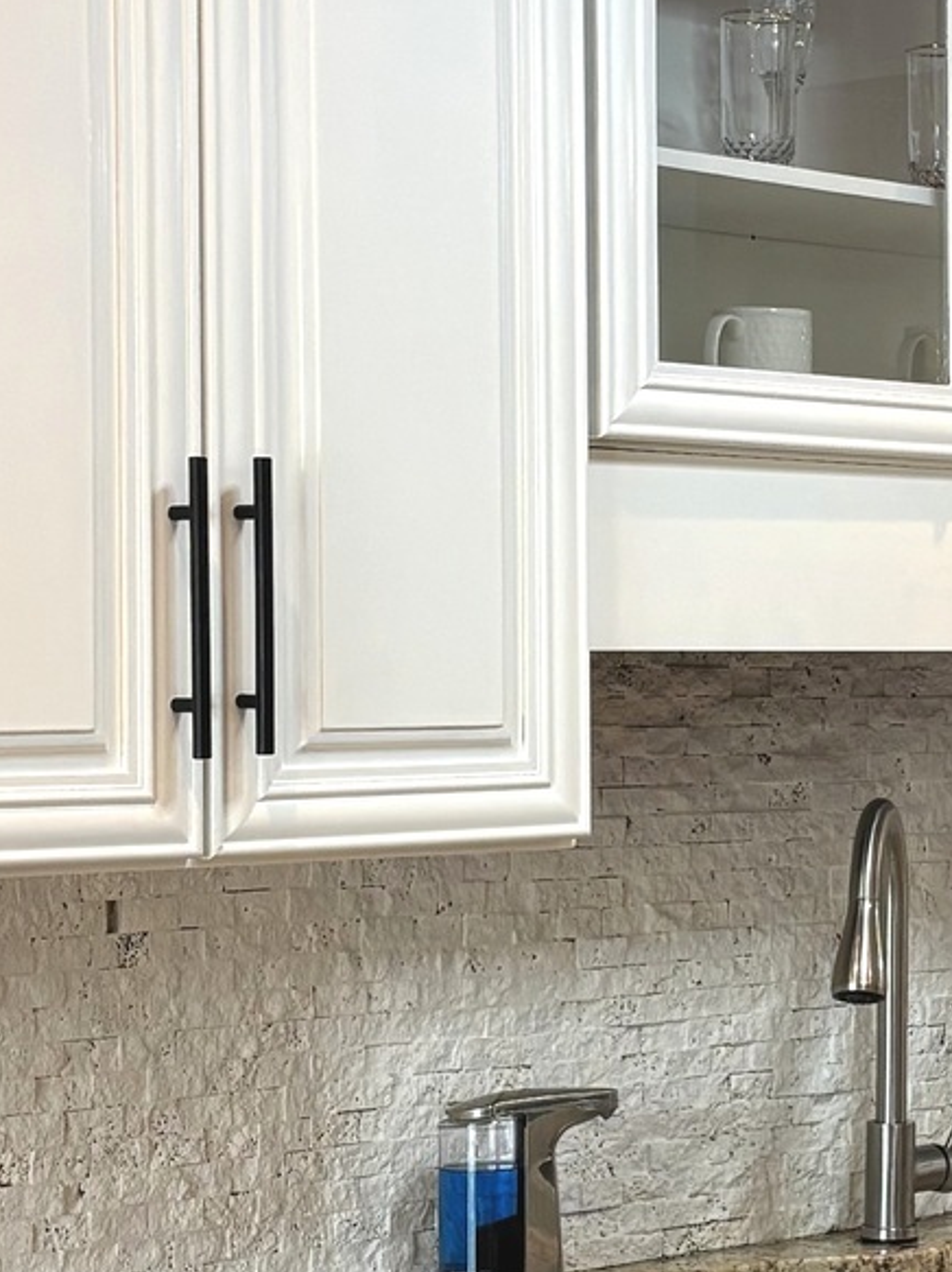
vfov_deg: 19.1
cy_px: 723
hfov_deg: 13.9
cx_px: 1146
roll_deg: +0.4
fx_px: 3780
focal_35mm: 103
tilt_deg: +0.4
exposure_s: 1/120
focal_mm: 5.96
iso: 100
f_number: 1.6
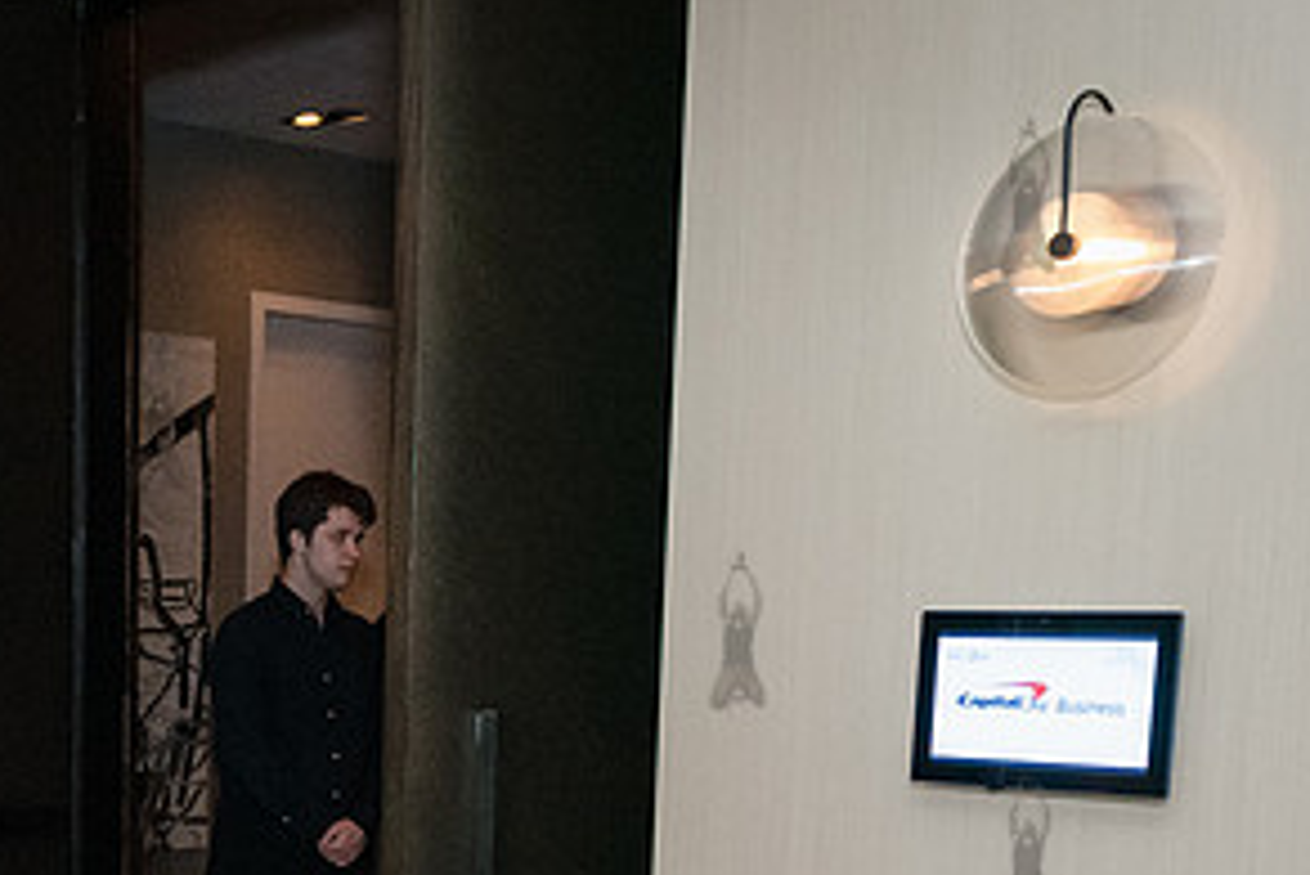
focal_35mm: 58
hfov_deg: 32.1
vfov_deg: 22.4
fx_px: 2112
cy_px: 903
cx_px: 38
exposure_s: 1/200
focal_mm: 24
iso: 6400
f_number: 4
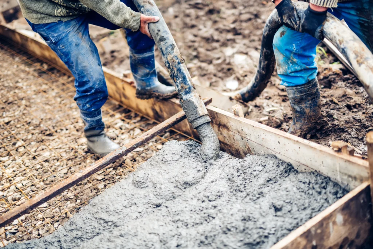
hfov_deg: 39.6
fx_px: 518
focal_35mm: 50
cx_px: 186
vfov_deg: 27.0
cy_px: 124
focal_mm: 50
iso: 250
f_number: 1.4
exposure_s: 1/1600
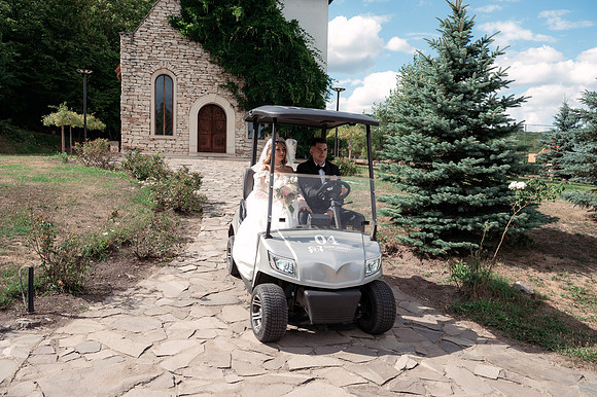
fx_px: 464
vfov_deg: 46.4
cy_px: 198
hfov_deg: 65.5
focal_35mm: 28
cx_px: 298
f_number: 5
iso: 160
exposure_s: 1/320
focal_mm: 28
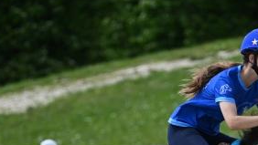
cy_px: 189
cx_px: 179
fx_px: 8125
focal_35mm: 1187
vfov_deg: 1.0
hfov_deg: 1.8
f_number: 5.6
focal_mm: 400
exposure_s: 1/1250
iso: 320
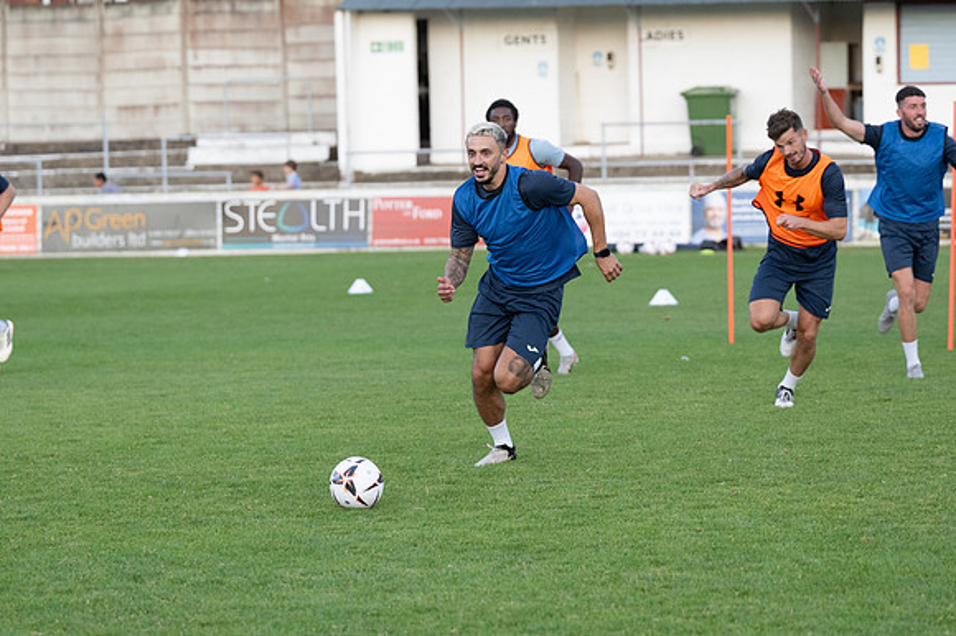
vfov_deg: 9.1
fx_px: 4007
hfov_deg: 13.6
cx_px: 478
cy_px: 318
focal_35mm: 151
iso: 1000
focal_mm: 101
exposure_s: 1/640
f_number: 3.2
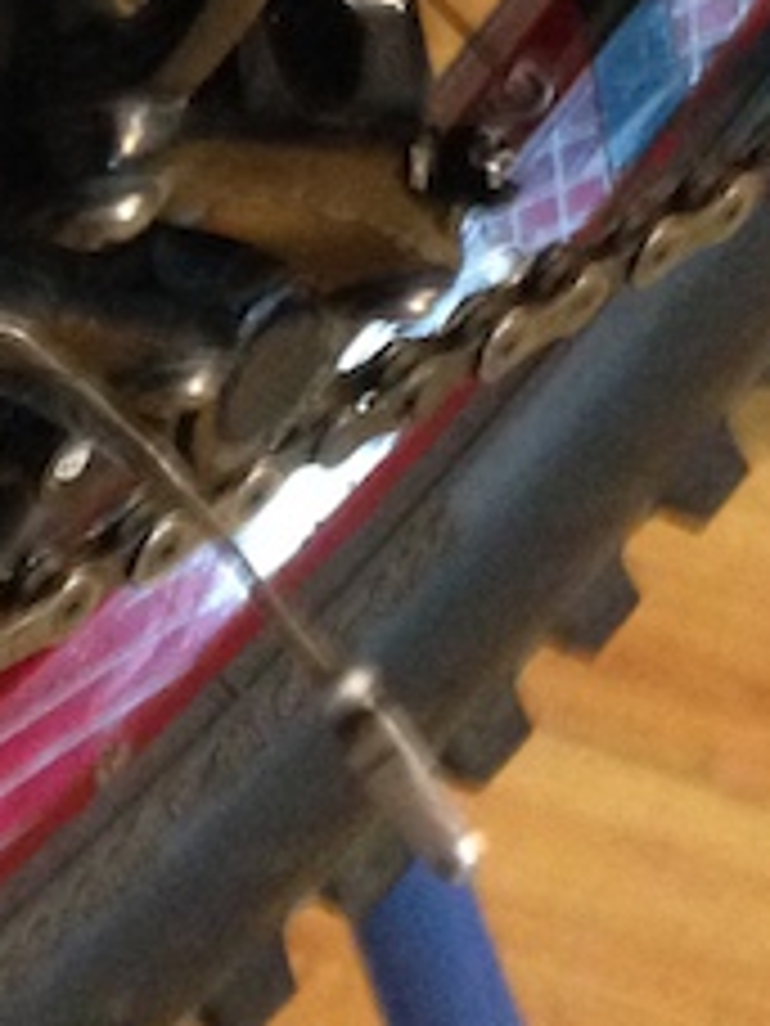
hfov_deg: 9.9
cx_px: -171
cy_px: -526
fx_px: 4389
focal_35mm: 148
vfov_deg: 12.6
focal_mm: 4.12
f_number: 2.4
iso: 400
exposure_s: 1/15
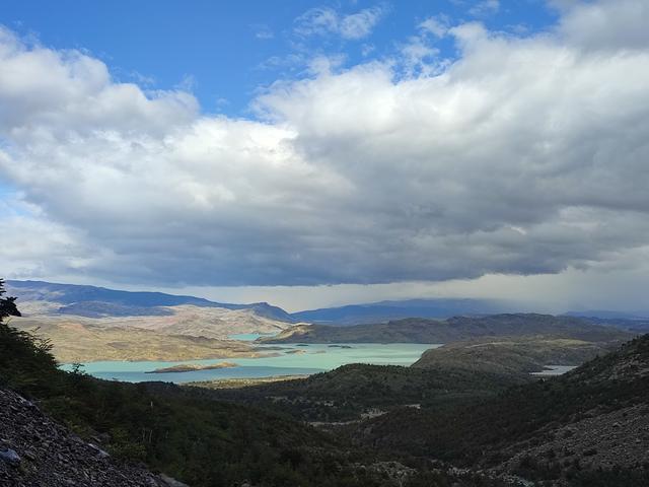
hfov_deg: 69.4
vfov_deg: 54.9
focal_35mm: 25
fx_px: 469
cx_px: 324
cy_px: 244
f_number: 1.9
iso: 50
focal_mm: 6.04
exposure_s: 1/660
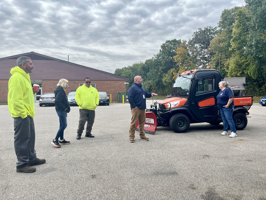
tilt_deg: -0.9
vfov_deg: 53.1
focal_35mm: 26
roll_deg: +1.2
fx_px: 200
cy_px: 100
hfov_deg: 67.3
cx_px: 133
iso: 50
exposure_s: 1/1106
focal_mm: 5.1
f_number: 1.6
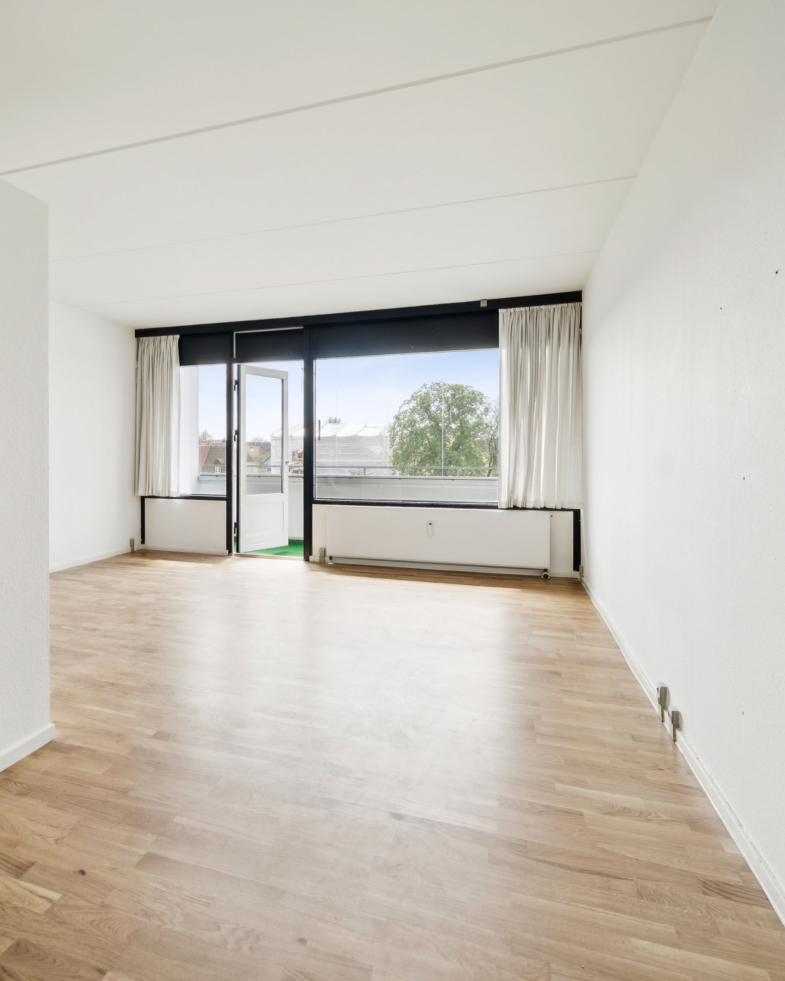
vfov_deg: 80.4
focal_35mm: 20
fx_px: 581
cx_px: 259
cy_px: 494
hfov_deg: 66.2
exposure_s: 1/125
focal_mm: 14
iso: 320
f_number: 5.6
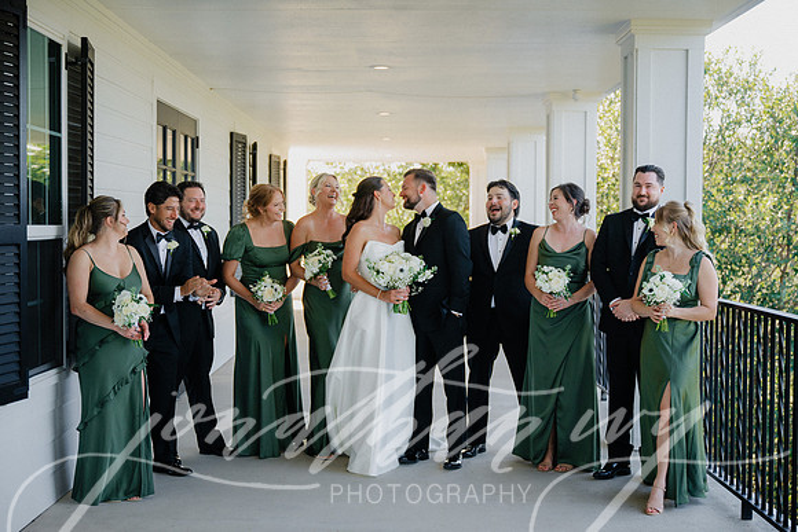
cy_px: 266
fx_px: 1020
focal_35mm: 46
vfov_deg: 29.3
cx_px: 399
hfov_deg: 42.7
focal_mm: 46
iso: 320
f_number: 2.8
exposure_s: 1/400
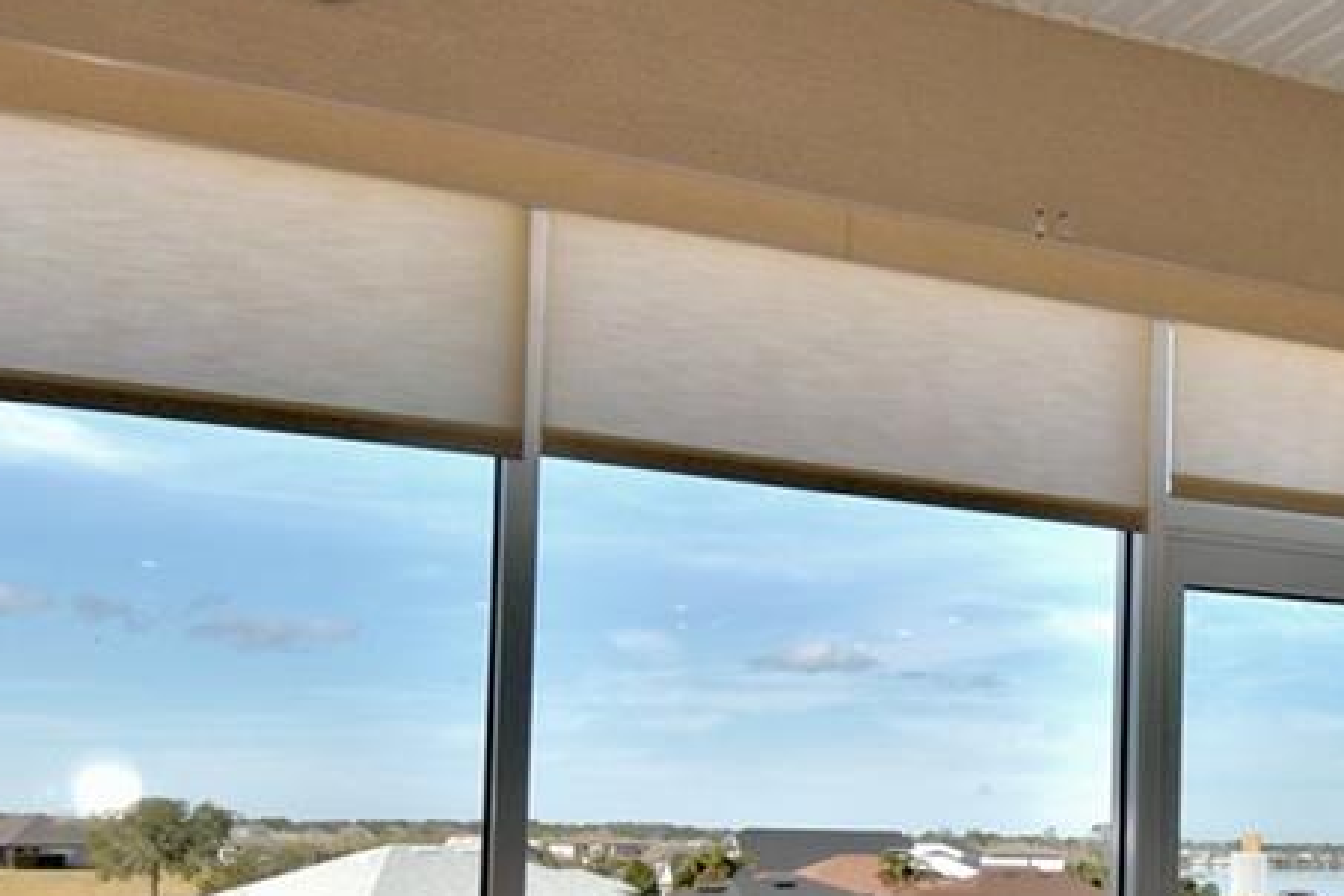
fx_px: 1979
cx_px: 1519
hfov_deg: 32.5
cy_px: 786
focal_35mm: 53
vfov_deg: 24.8
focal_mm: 10
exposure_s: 1/250
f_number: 9
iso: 100
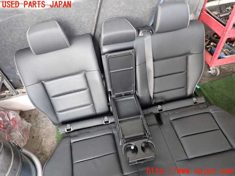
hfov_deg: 69.4
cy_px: 88
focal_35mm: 25
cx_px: 118
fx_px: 170
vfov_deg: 54.9
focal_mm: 4.5
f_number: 2
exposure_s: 1/30
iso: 500
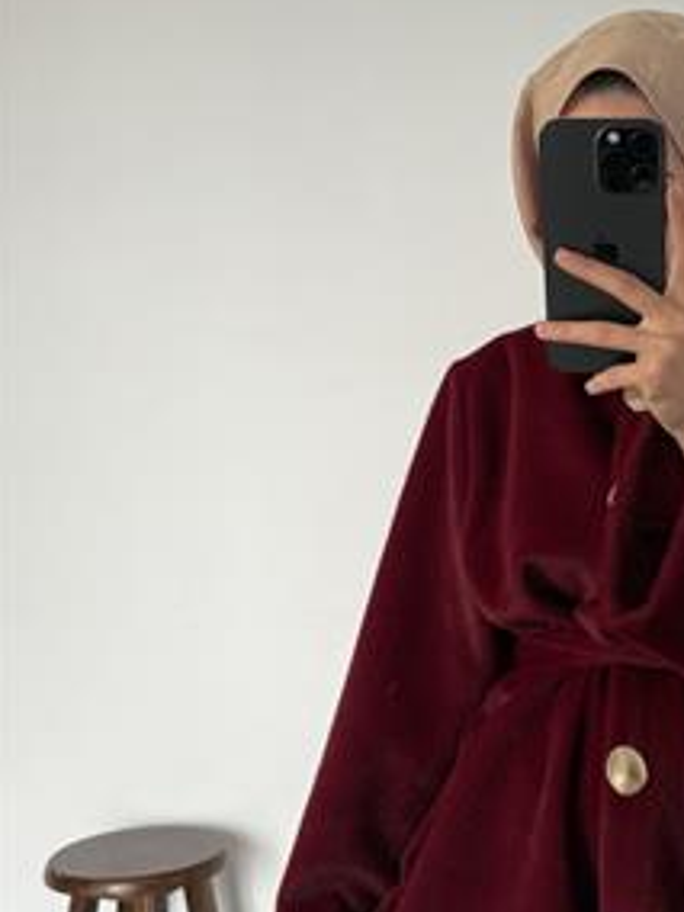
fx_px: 1186
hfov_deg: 30.5
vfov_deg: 42.1
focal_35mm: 45
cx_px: 636
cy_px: 458
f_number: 1.78
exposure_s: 1/87
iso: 200
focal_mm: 6.76
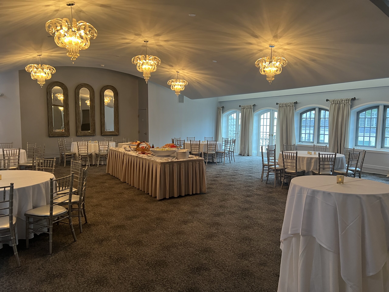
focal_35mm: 26
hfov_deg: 67.3
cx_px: 194
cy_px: 146
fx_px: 292
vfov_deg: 53.1
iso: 400
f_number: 1.5
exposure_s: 1/60
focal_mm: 5.7
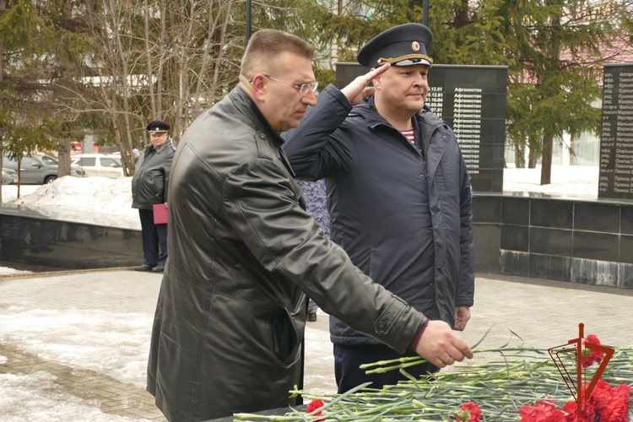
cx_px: 316
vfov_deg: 19.2
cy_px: 211
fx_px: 1248
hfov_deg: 28.5
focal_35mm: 71
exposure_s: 1/125
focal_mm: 25.96
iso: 125
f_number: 3.7
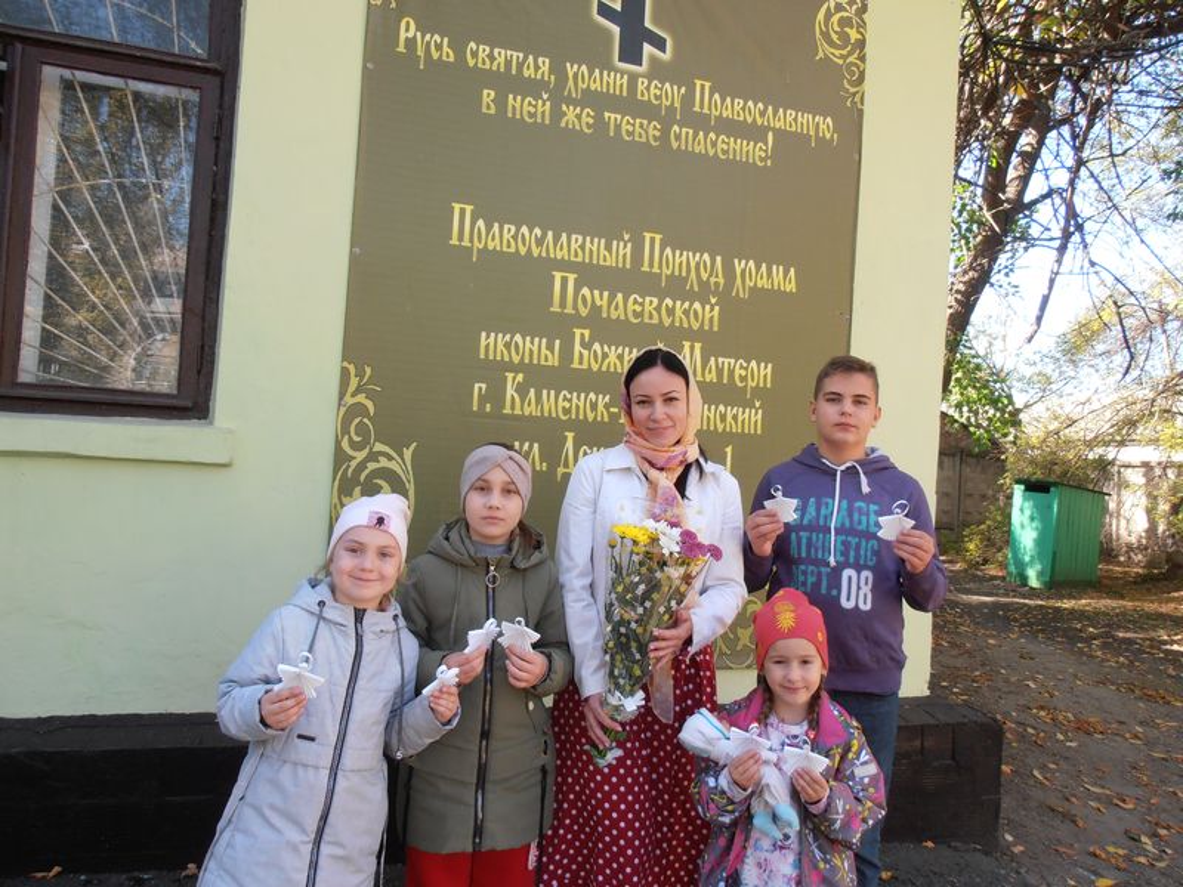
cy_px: 444
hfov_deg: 71.6
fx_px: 820
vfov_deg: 56.8
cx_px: 592
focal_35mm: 24
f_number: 3
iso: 80
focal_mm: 4.2
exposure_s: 1/100
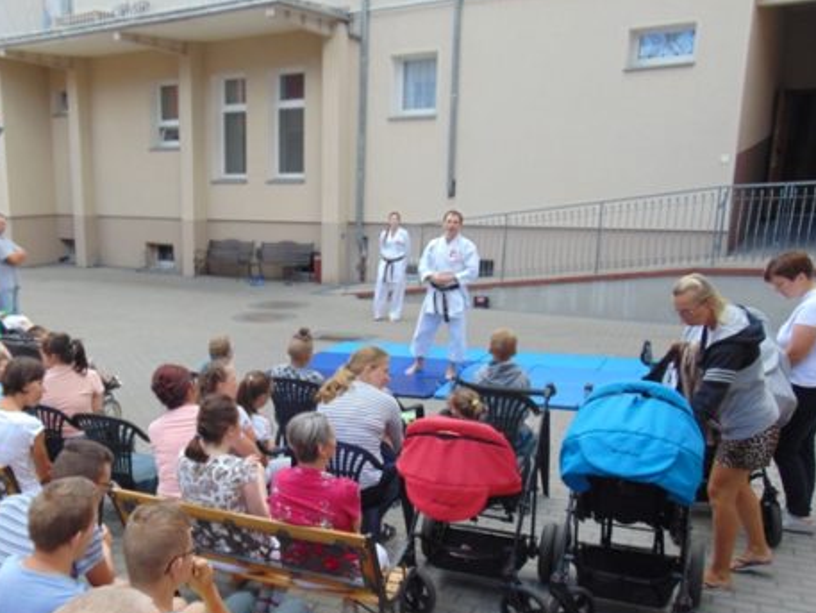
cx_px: 264
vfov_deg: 40.4
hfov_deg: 51.5
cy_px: 382
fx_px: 825
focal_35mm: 35
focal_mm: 4.5
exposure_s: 1/160
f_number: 3
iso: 80
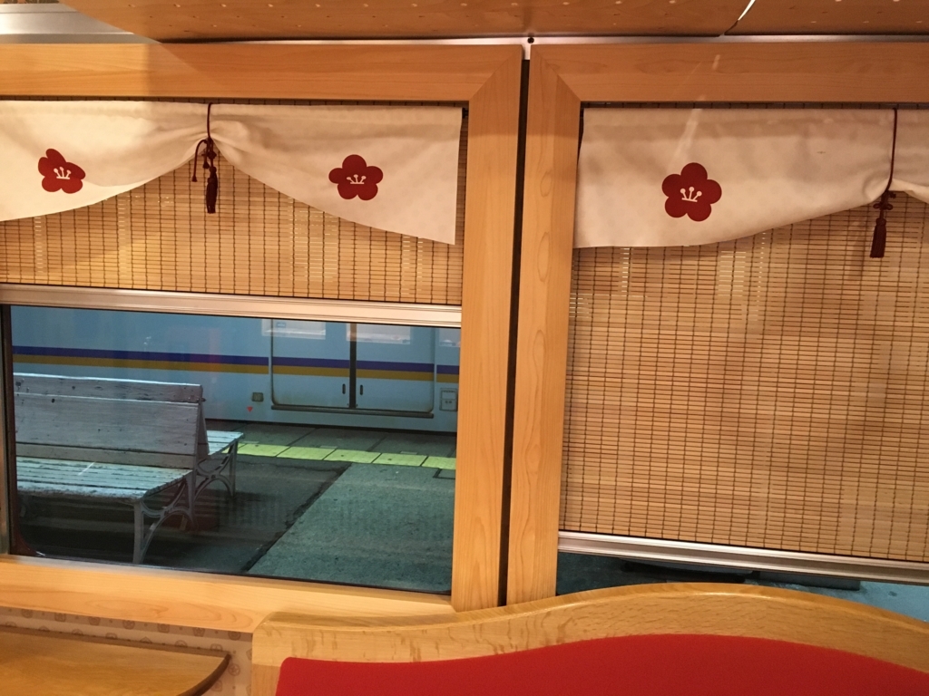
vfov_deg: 48.2
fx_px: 778
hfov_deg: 61.7
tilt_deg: -8.3
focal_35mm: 29
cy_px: 348
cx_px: 464
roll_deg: -1.7
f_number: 2.2
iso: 200
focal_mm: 4.15
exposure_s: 1/30
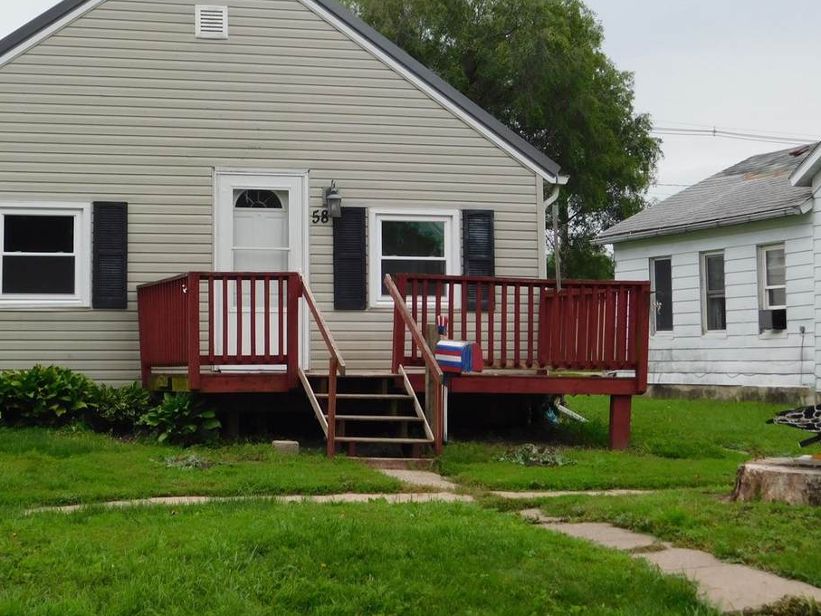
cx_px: 259
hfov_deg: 26.8
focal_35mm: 72
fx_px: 1707
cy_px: 215
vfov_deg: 20.4
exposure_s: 1/160
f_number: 3.8
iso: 125
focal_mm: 9
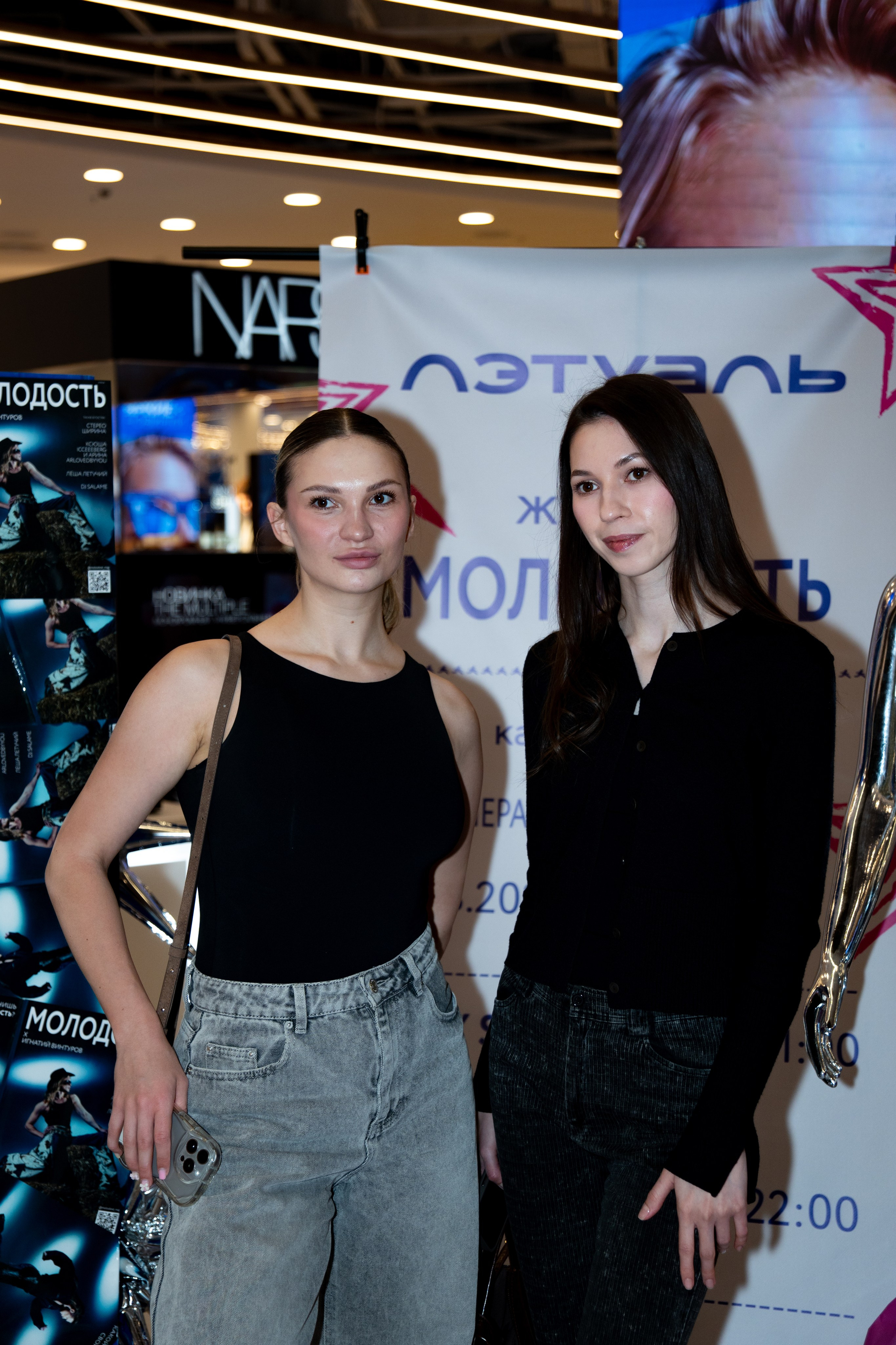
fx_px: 2296
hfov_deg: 22.1
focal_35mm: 62
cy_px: 672
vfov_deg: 32.6
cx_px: 448
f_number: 2.8
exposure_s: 1/400
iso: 320
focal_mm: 41
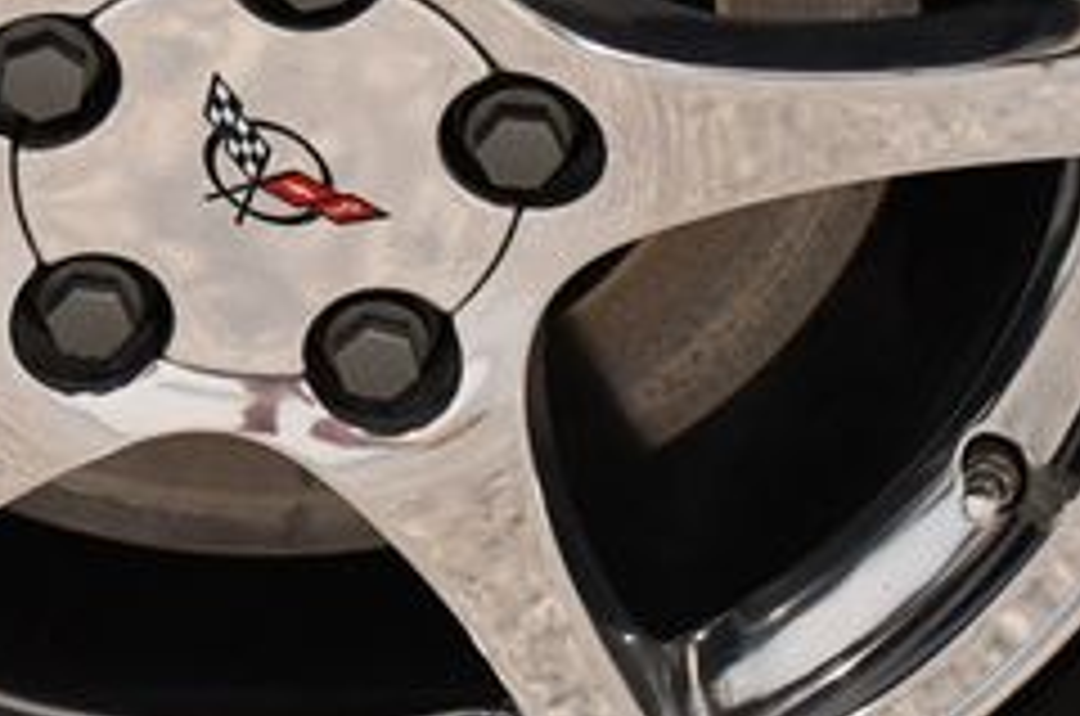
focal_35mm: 179
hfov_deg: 11.5
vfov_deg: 7.6
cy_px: 54
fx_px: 5359
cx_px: 230
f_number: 4.5
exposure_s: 1/125
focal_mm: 45
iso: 3200
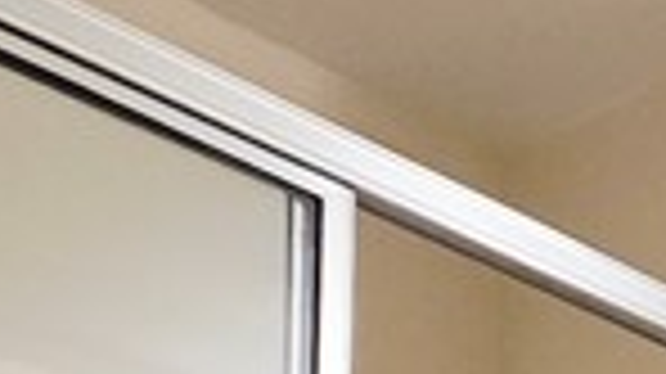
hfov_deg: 15.1
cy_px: 1190
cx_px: 1512
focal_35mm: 98
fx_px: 1729
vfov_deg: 9.3
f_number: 2.2
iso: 100
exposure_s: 1/60
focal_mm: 2.2
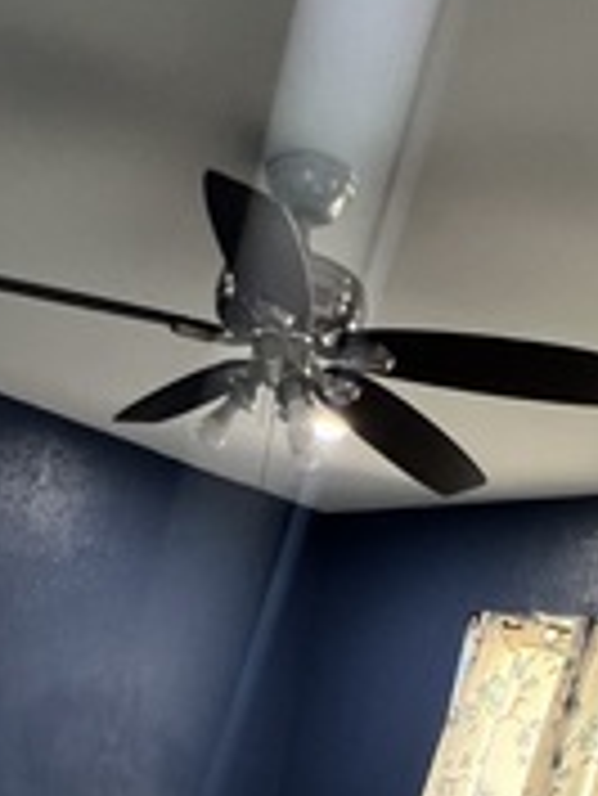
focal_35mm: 49
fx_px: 1127
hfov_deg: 29.6
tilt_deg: -18.0
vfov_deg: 28.0
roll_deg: -10.9
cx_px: 216
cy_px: 1158
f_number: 1.8
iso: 160
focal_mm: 1.57
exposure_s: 1/60
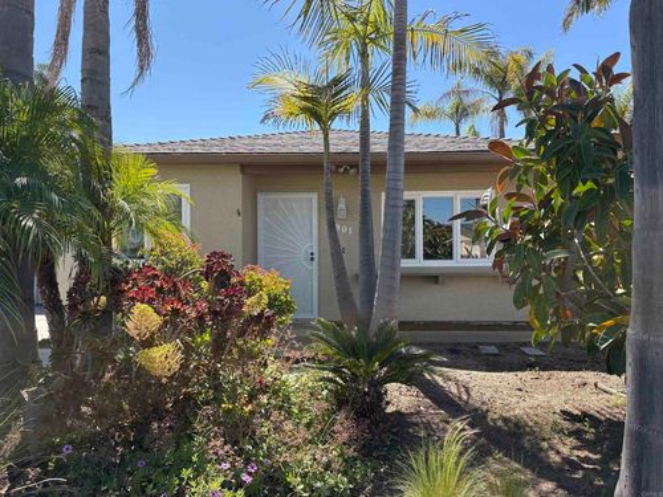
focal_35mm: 26
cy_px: 248
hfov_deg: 67.3
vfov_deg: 53.1
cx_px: 332
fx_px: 498
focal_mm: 5.96
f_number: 1.6
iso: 50
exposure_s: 1/1667
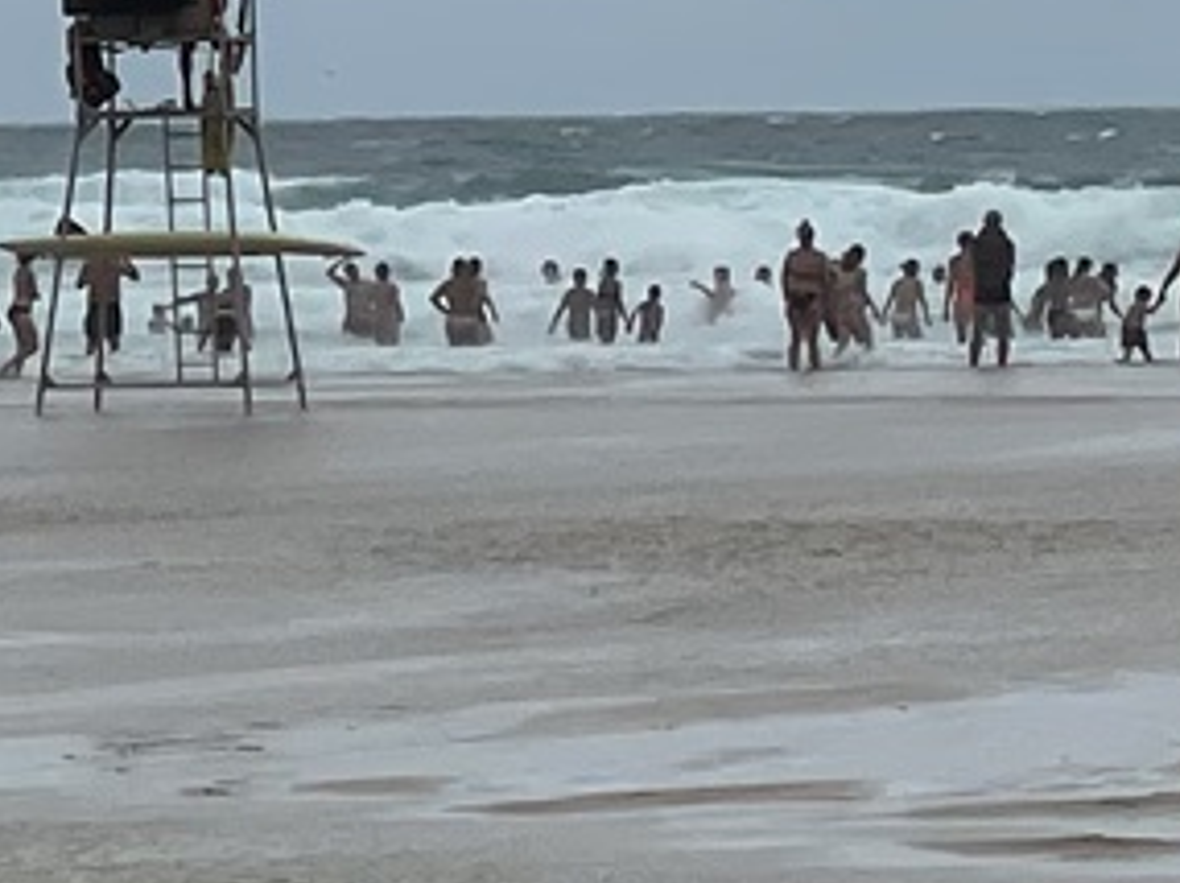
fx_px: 12398
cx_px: 285
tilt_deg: +1.5
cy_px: -103
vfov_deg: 4.1
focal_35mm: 364
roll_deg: +1.2
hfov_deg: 5.4
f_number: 2
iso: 25
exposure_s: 1/3690
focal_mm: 6
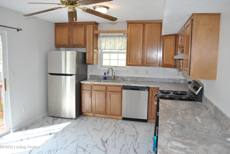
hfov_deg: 67.3
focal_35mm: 27
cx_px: 115
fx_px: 173
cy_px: 77
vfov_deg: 48.0
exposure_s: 1/125
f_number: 3.5
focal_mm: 18
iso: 180
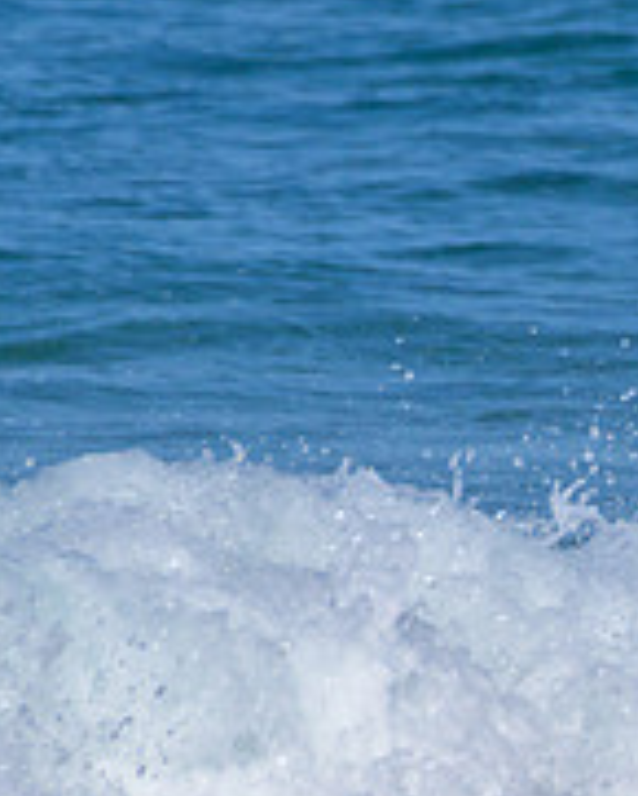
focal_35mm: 3347
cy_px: 624
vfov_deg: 0.6
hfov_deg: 0.5
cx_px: 1304
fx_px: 78933
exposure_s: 1/2000
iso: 500
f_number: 11
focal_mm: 1000
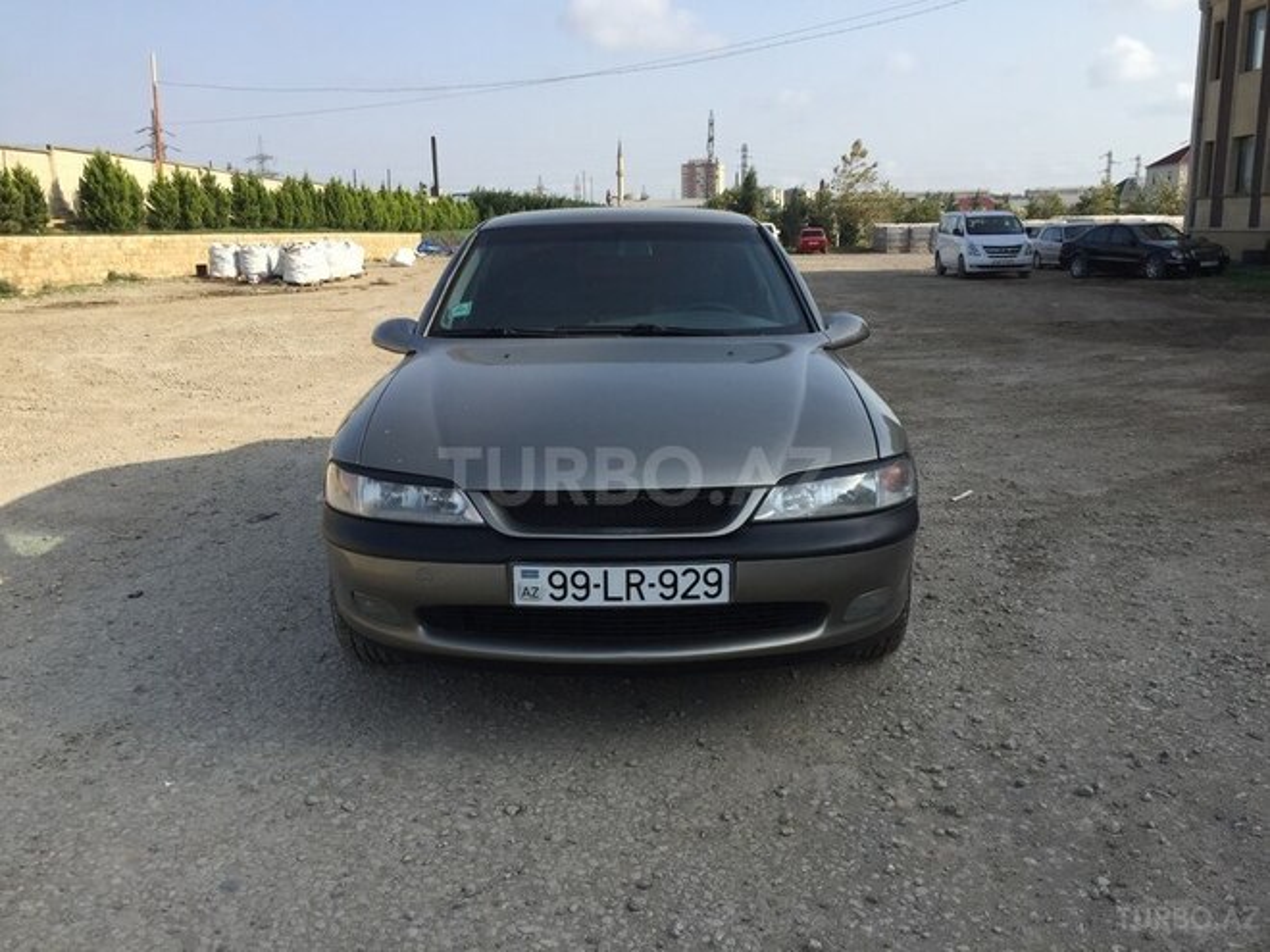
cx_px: 635
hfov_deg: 61.7
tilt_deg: -12.0
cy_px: 476
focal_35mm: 29
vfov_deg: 48.2
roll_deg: +0.8
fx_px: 1064
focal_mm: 4.15
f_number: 2.2
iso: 32
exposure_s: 1/1412
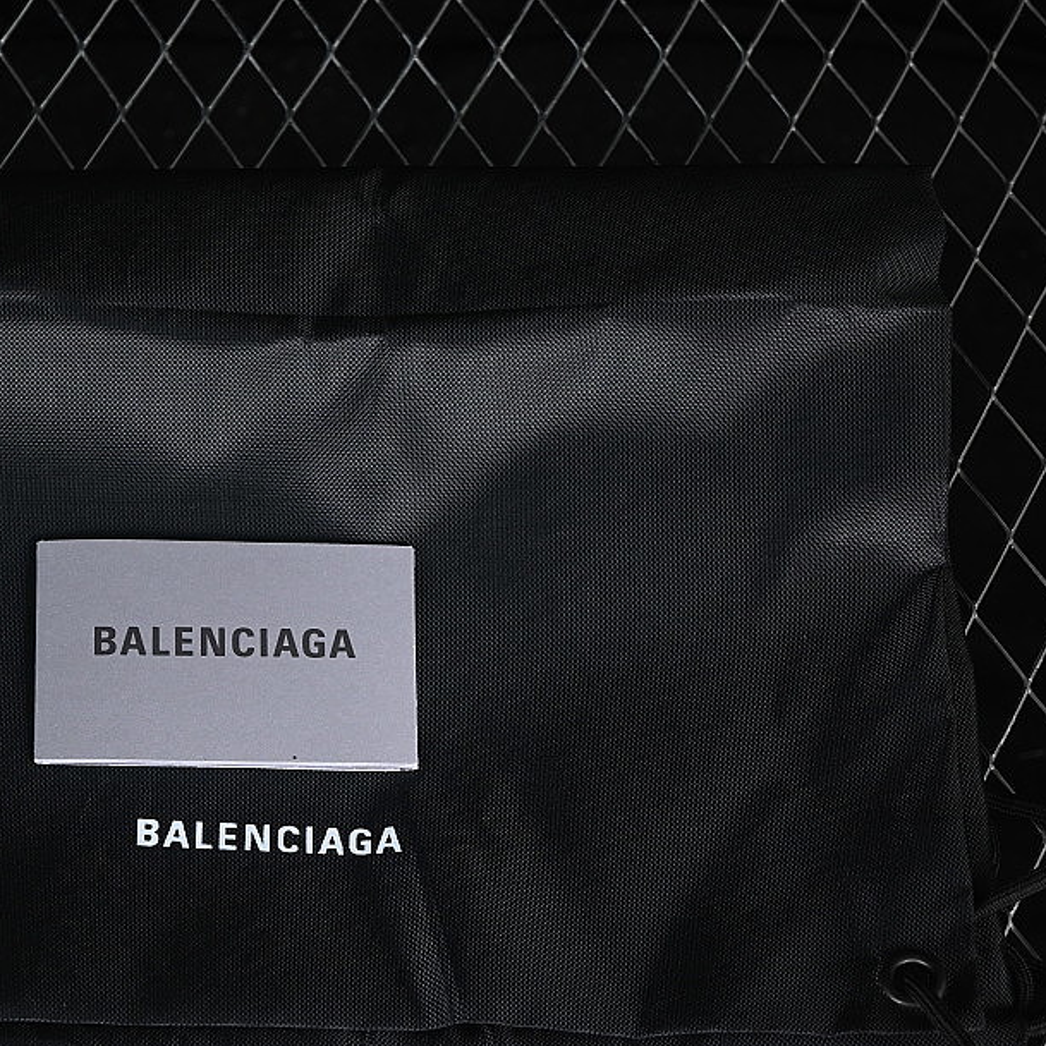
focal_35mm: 113
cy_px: 617
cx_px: 225
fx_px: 3863
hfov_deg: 15.3
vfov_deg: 15.4
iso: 160
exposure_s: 1/60
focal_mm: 50
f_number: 6.3
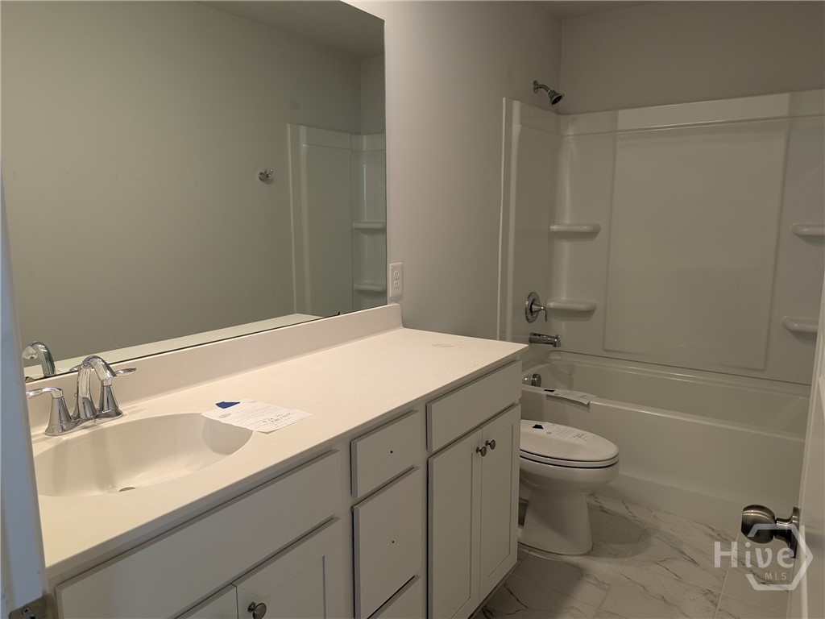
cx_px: 412
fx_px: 572
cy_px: 310
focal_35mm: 24
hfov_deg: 71.6
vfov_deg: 56.8
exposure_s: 1/40
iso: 55
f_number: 1.85
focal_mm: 6.81
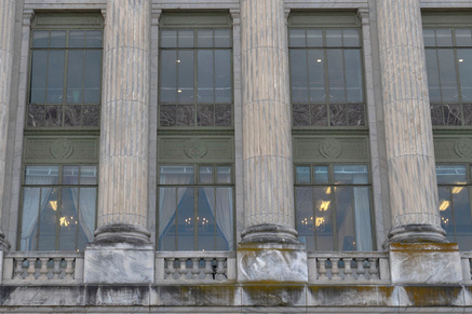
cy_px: 39
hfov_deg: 24.7
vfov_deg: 16.4
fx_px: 1075
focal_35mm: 82
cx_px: 181
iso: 160
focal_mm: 35
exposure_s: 1/160
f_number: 6.3
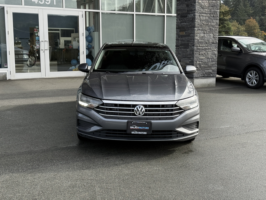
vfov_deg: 30.3
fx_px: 369
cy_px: 100
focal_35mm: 48
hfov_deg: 39.7
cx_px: 133
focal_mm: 6.76
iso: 80
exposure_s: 1/1100
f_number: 1.78
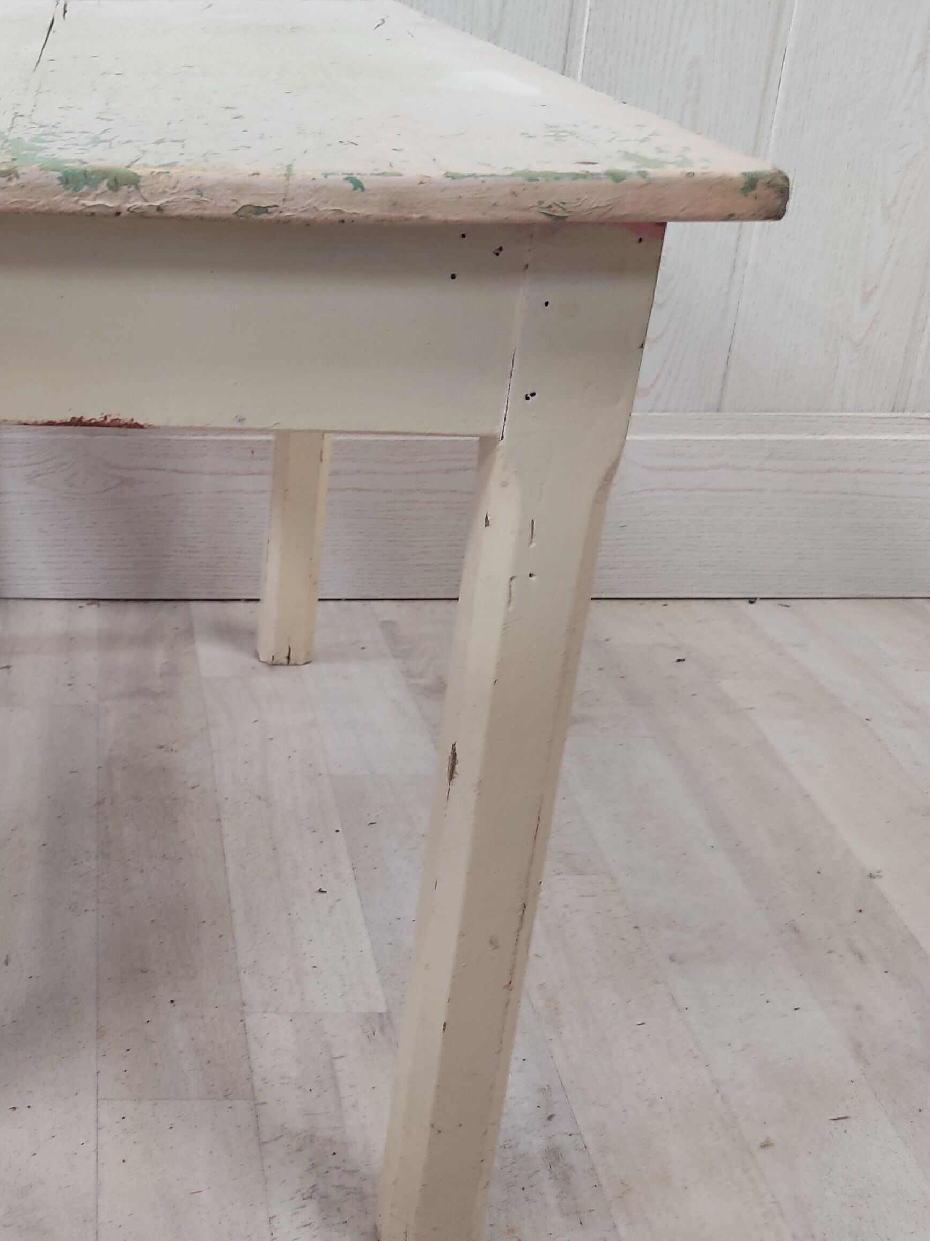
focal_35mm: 45
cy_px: 704
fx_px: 1612
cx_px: 135
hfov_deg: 31.0
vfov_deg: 42.0
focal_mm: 4.74
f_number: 1.79
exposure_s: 1/33
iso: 349
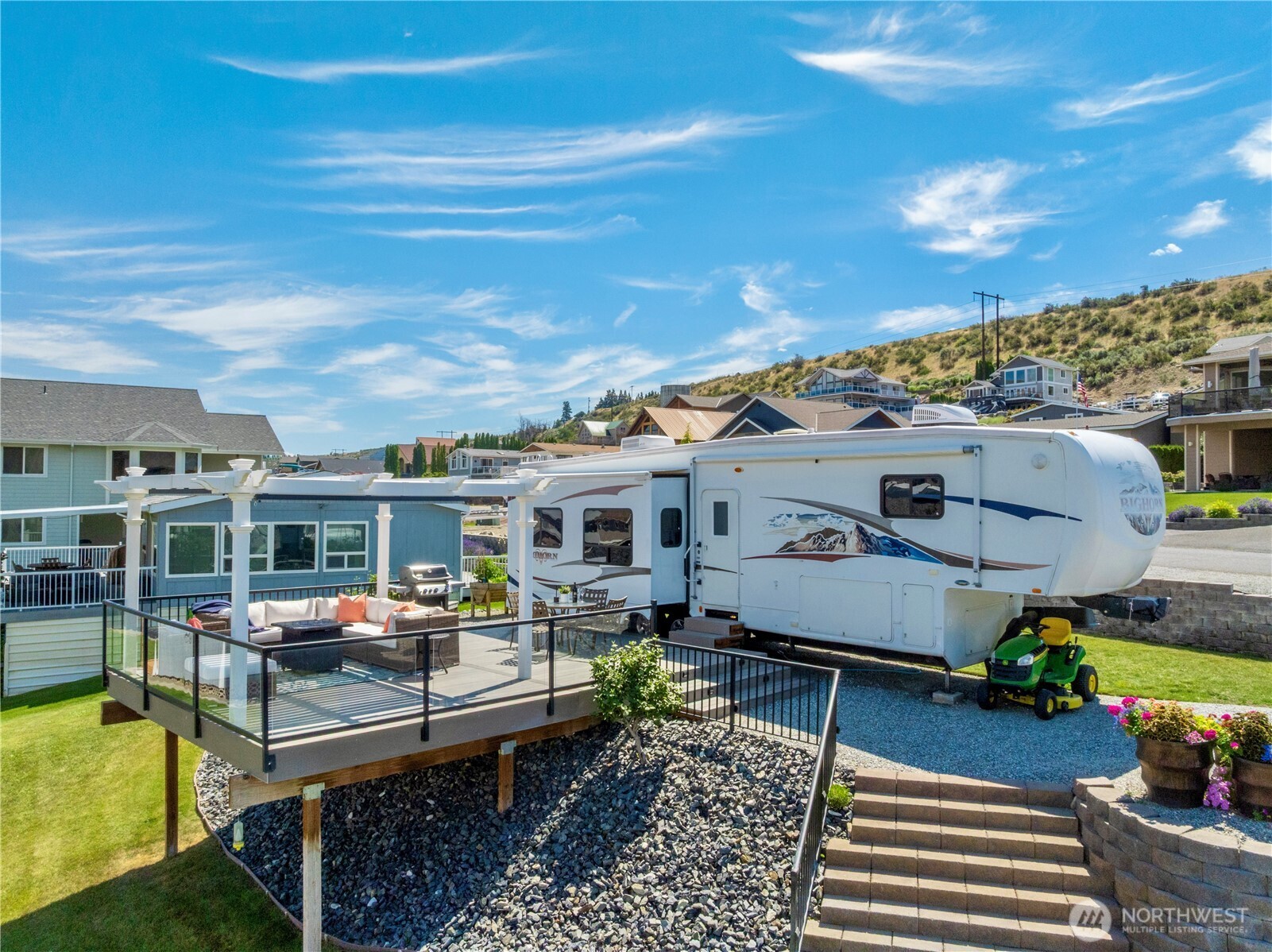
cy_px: 476
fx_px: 881
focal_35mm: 24
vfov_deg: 56.7
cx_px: 636
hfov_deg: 71.6
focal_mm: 12.29
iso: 400
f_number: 11
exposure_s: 1/640
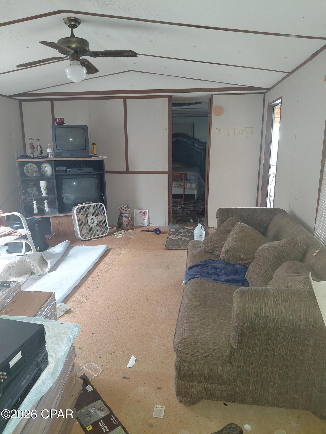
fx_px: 314
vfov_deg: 69.4
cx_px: 163
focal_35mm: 25
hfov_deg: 54.9
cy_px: 217
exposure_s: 1/24
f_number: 1.8
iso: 320
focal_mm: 4.69
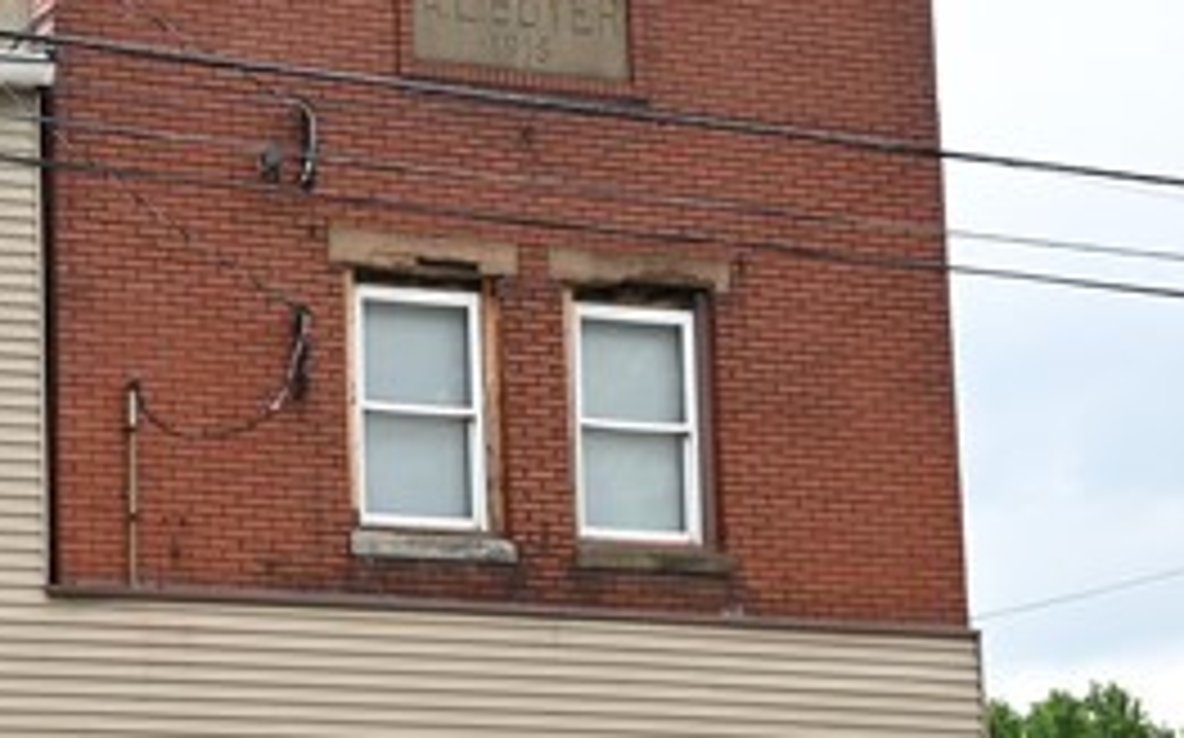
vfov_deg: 12.9
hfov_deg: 19.4
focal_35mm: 101
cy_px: 531
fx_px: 3257
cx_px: -252
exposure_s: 1/160
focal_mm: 16
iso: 100
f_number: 3.5
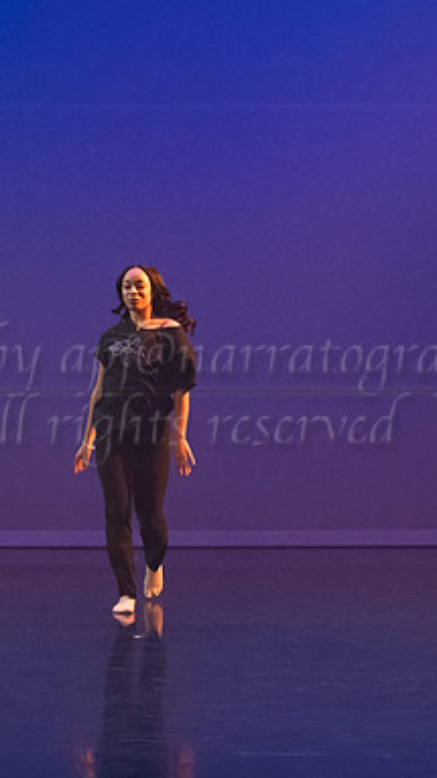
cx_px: 163
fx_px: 3549
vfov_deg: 12.5
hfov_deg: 7.0
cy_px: 341
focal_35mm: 172
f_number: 4.5
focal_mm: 75
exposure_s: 1/400
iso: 4000
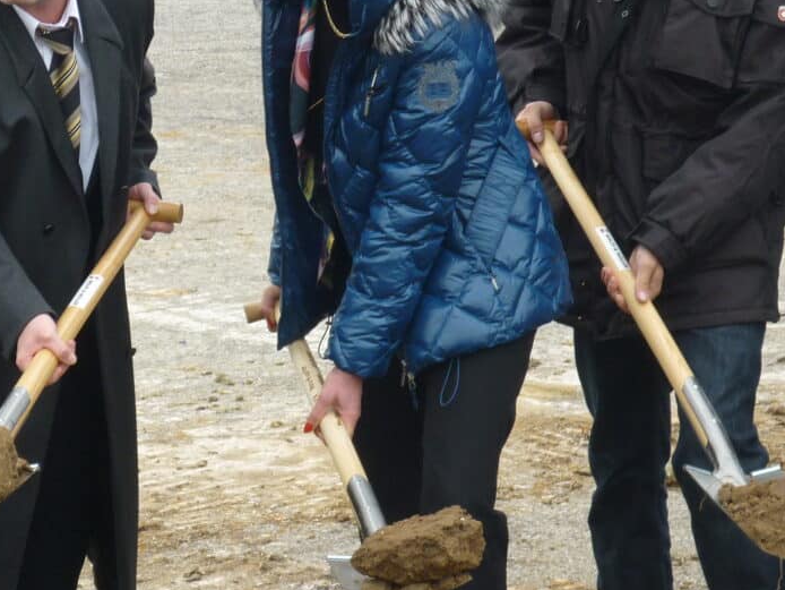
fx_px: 4582
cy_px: 177
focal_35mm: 202
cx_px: 225
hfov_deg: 9.8
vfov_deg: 7.4
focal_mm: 19.1
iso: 125
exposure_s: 1/100
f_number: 5.3
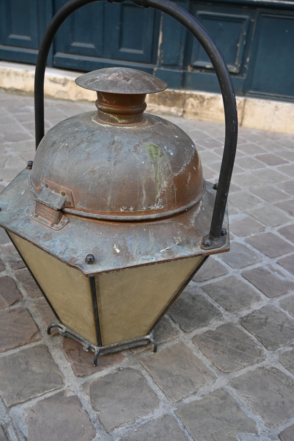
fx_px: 450
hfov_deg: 36.2
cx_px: 147
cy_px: 220
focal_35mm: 37
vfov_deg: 52.2
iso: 280
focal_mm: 24.5
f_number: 4
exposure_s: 1/250
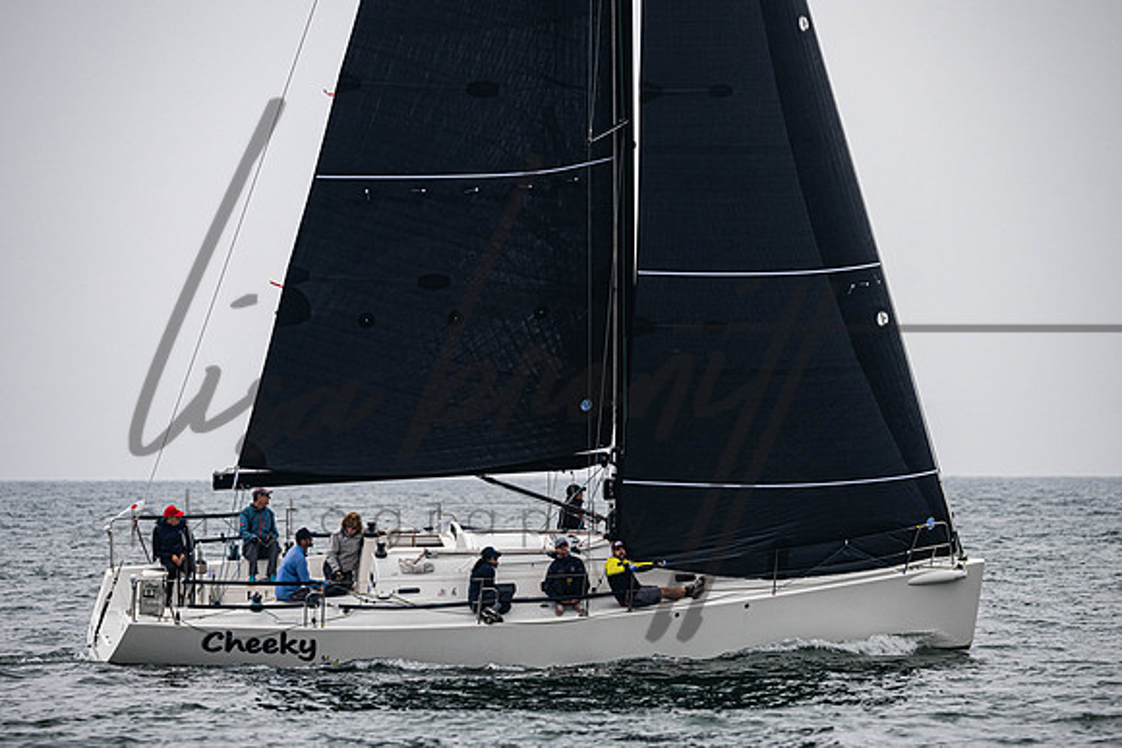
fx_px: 9692
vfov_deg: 4.4
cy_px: 370
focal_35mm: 311
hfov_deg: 6.6
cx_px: 539
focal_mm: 250
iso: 400
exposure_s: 1/5000
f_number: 5.6
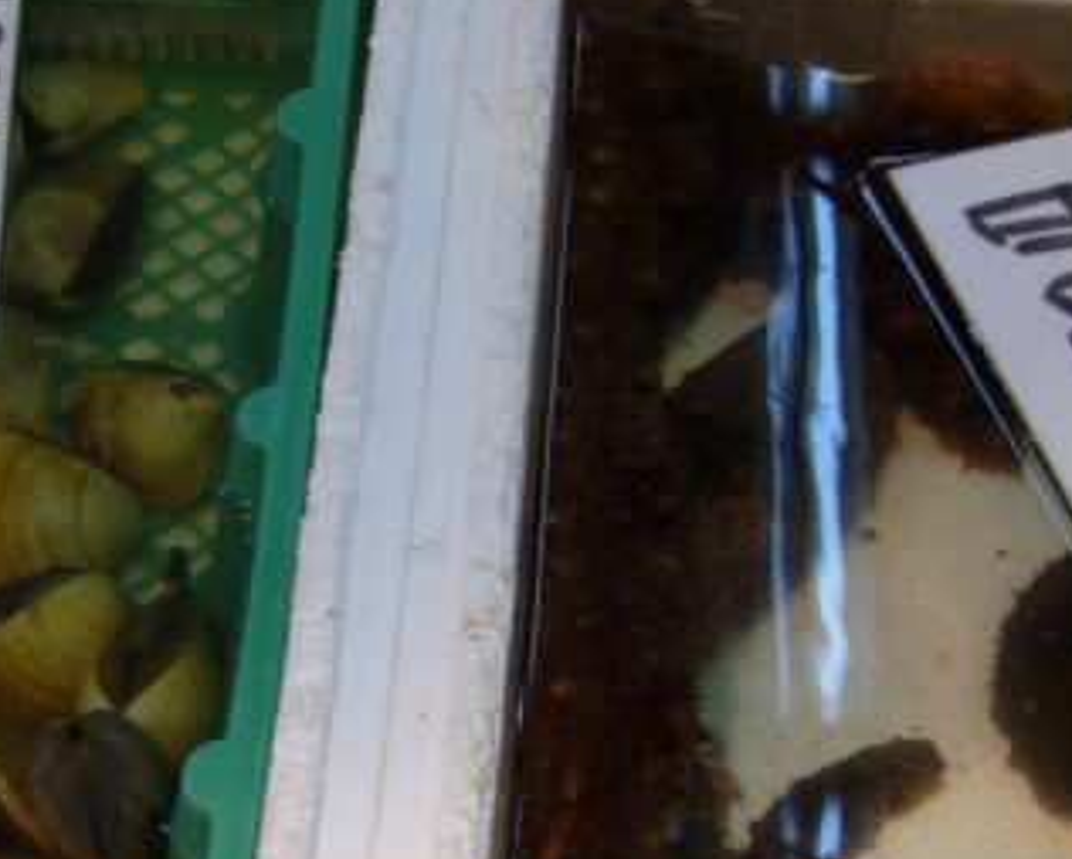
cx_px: 414
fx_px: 2634
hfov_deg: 23.0
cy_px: 632
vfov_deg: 18.4
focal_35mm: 83
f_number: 2.8
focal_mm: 5.8
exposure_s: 1/40
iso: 100
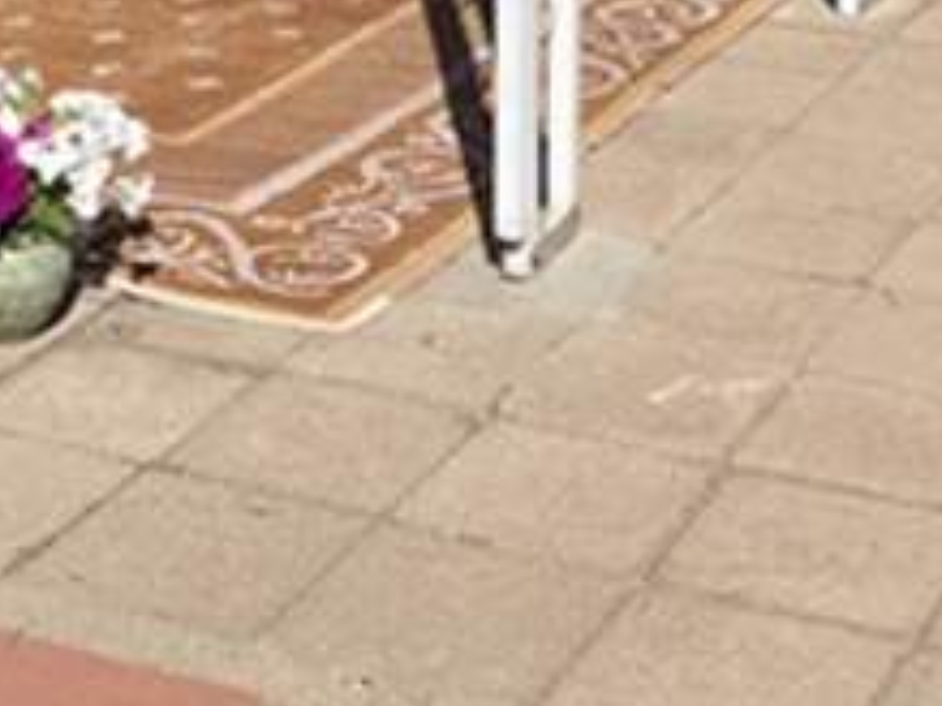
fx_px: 2584
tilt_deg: -4.2
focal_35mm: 95
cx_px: 396
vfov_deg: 13.8
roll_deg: -0.6
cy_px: -573
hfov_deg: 20.6
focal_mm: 5.1
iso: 50
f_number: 1.6
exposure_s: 1/5848
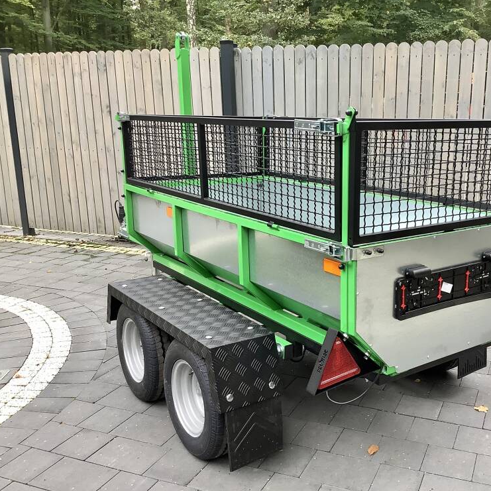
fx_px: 594
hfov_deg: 44.3
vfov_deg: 44.9
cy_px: 246
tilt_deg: -13.9
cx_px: 329
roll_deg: +0.3
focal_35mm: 37
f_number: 2.4
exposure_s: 1/100
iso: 64
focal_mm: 3.3
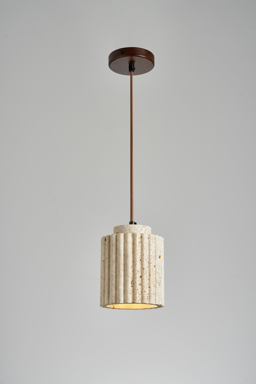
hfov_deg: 18.2
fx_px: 800
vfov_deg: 27.0
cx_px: 128
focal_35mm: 75
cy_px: 192
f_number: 16
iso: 200
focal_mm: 50
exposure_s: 1/15
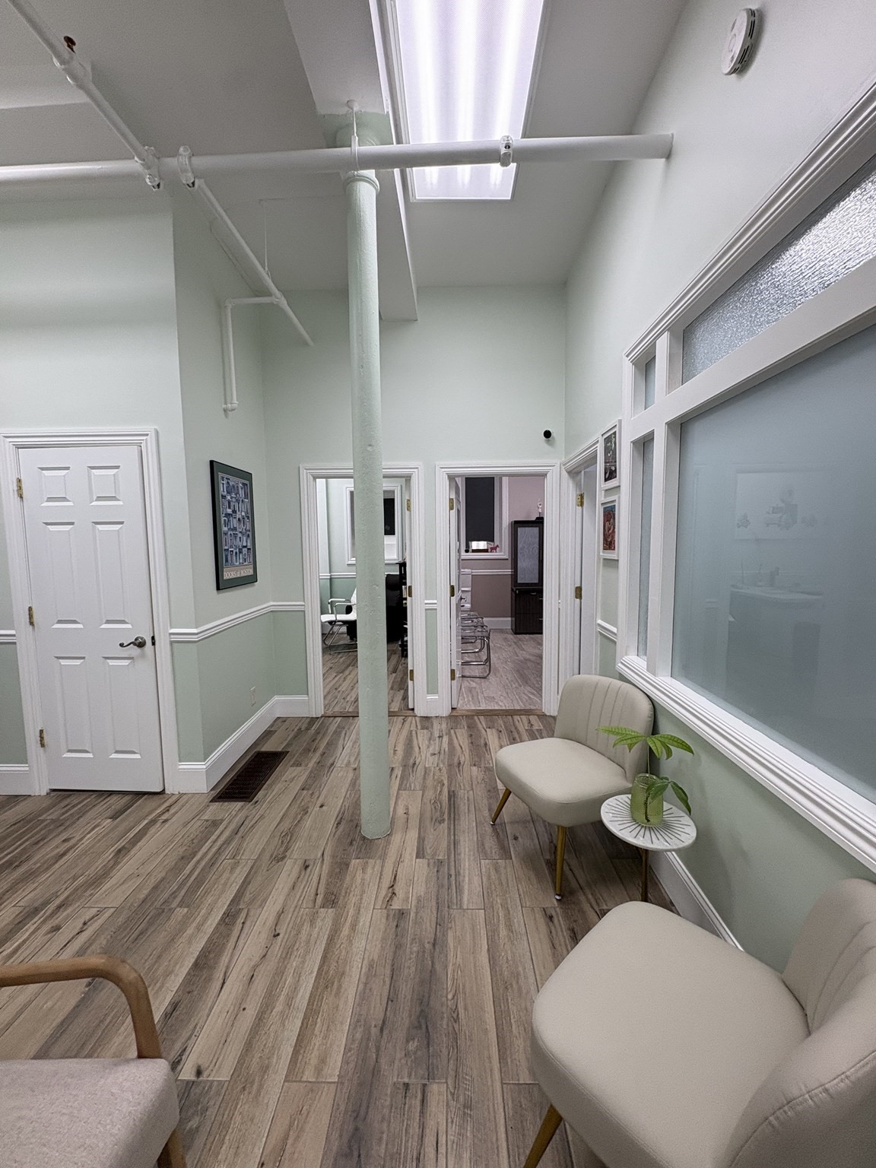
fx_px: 472
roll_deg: -0.7
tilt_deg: -3.8
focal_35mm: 14
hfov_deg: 85.7
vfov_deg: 102.1
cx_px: 438
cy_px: 584
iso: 160
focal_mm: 2.22
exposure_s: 1/120
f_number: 2.2
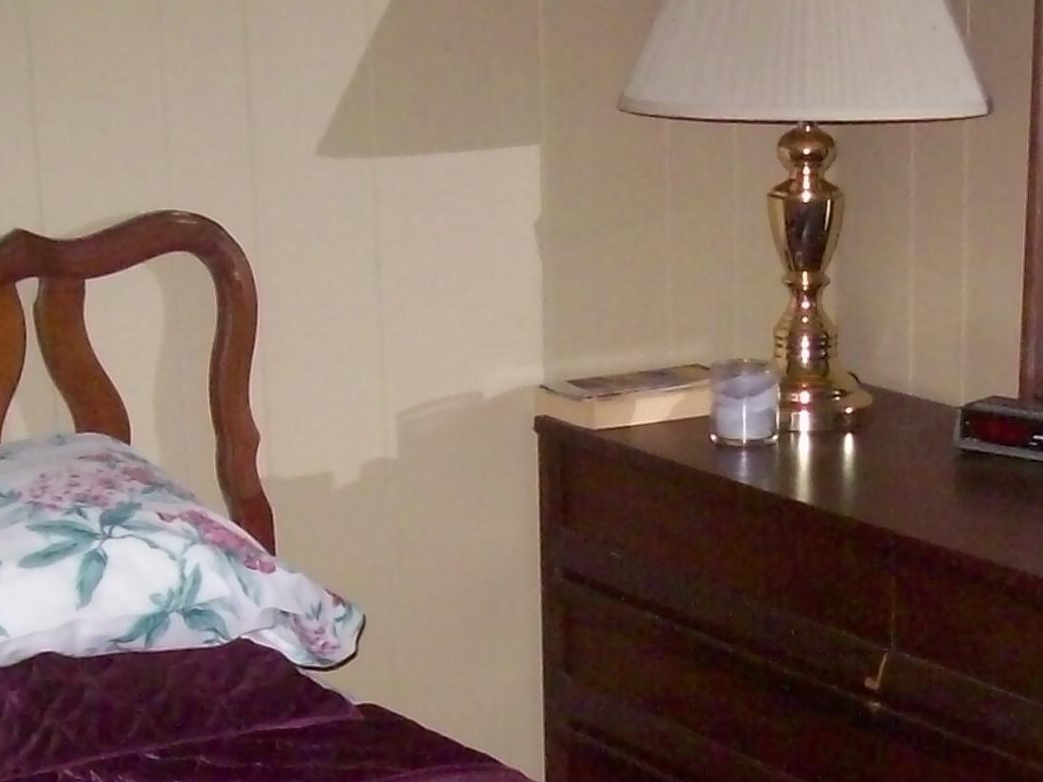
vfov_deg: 16.5
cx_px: 520
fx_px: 2651
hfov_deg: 22.3
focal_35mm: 88
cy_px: 768
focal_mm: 6
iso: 160
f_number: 2.7
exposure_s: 1/64
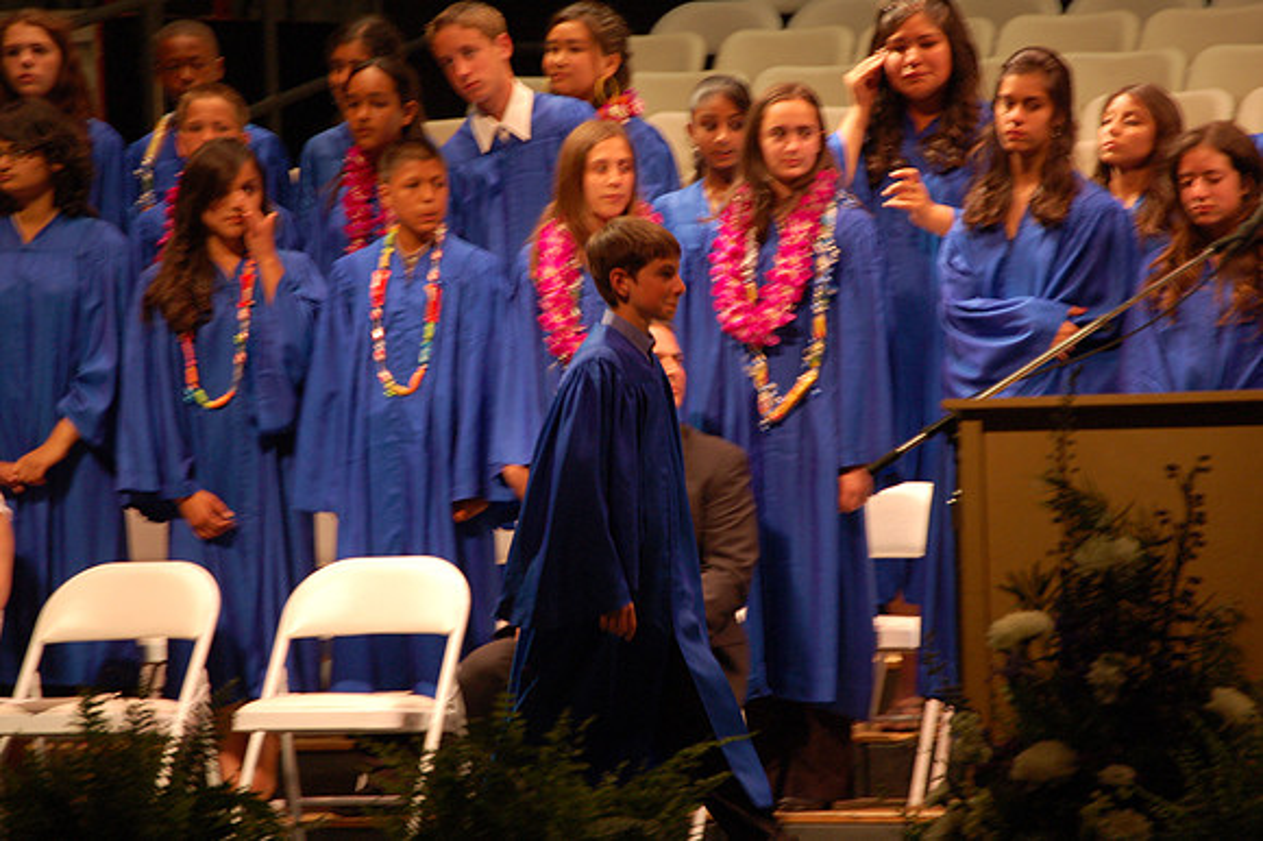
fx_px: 10519
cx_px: 632
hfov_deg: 6.9
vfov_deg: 4.6
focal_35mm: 300
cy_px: 420
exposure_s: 1/60
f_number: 5.6
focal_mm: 200
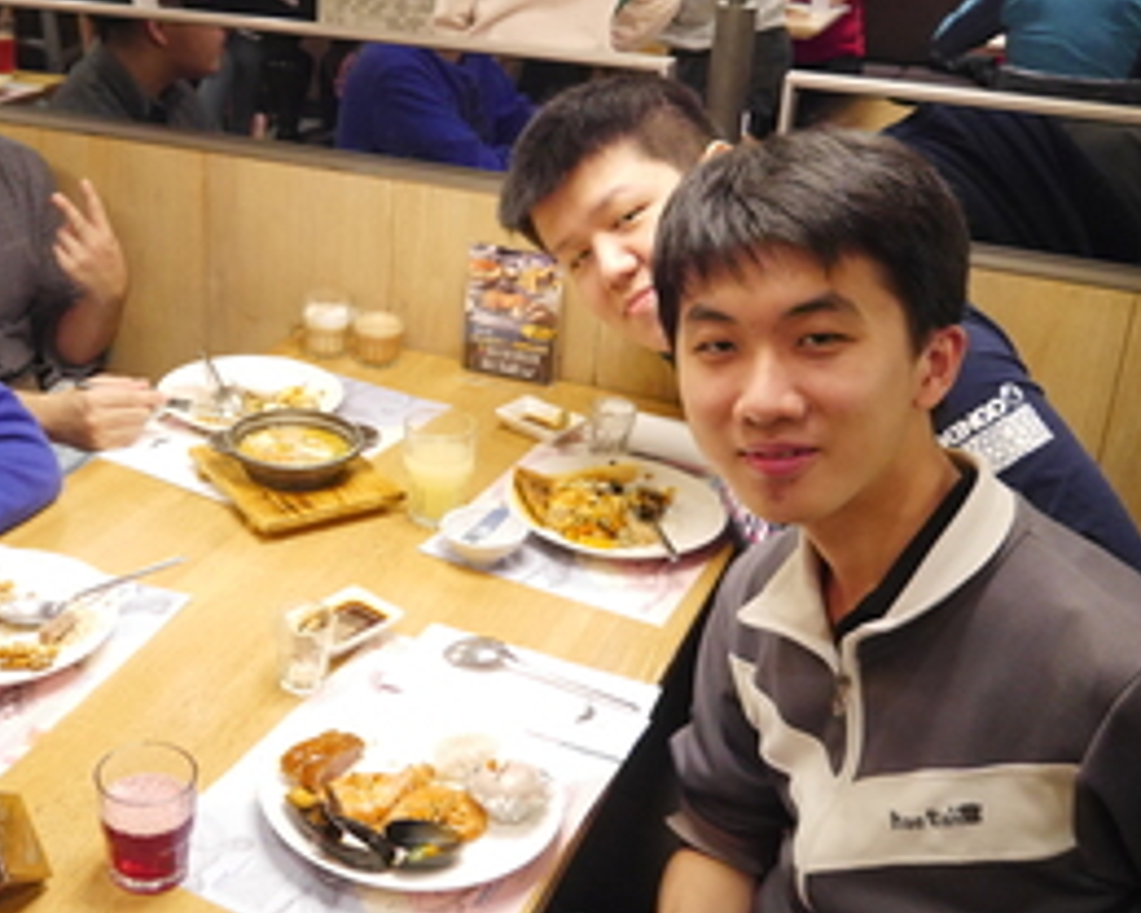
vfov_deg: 35.4
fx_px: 1418
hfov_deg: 42.5
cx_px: 285
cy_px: 325
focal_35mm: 42
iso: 2500
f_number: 3.5
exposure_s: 1/60
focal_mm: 14
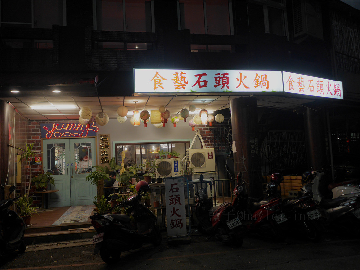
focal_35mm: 30
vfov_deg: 46.8
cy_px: 135
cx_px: 180
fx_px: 312
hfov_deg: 60.0
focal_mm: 15
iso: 250
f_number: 1.7
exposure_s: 1/60
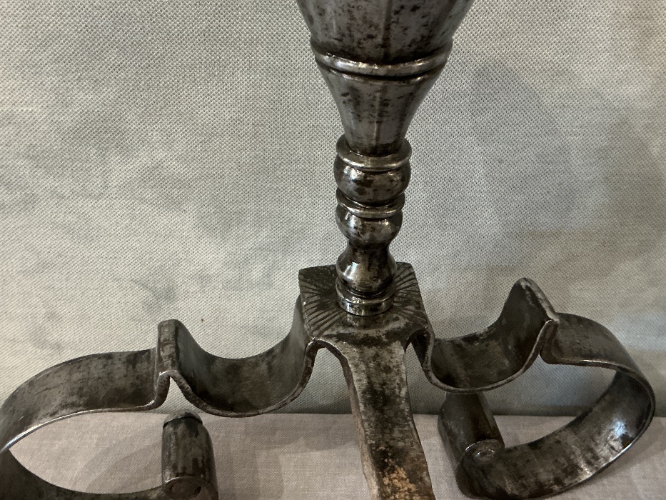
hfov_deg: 51.3
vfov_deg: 39.6
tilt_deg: -32.2
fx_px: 693
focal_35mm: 36
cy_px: 219
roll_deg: -1.7
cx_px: 341
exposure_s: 1/33
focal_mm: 3
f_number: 1.8
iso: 250
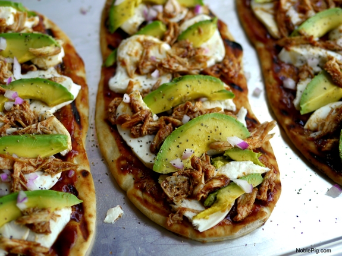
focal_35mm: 50
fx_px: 494
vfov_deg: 29.1
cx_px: 171
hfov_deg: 38.2
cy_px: 128
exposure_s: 1/200
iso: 100
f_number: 2
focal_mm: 25
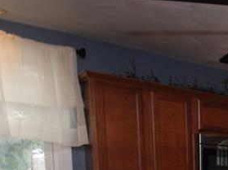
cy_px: 224
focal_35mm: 53
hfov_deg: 24.9
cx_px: 364
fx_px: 349
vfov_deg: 24.0
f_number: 4
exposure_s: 1/60
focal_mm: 10
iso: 250
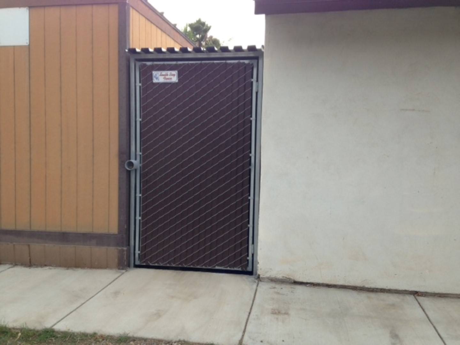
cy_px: 172
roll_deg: +0.6
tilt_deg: -7.0
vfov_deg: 42.9
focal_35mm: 33
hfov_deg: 55.4
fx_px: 439
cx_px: 230
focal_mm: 4.12
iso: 50
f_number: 2.4
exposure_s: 1/433
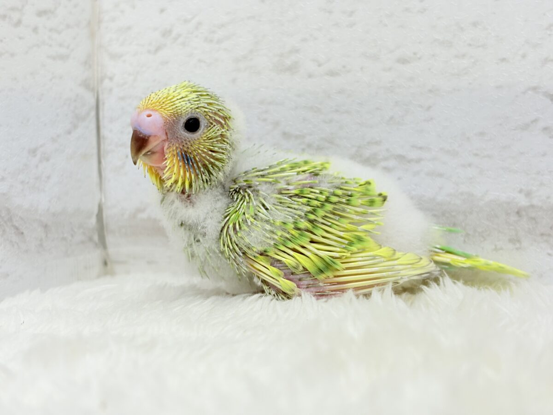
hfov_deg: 36.8
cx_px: 276
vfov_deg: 28.0
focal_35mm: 52
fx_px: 831
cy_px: 208
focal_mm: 5.96
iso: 64
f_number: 1.6
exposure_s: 1/100
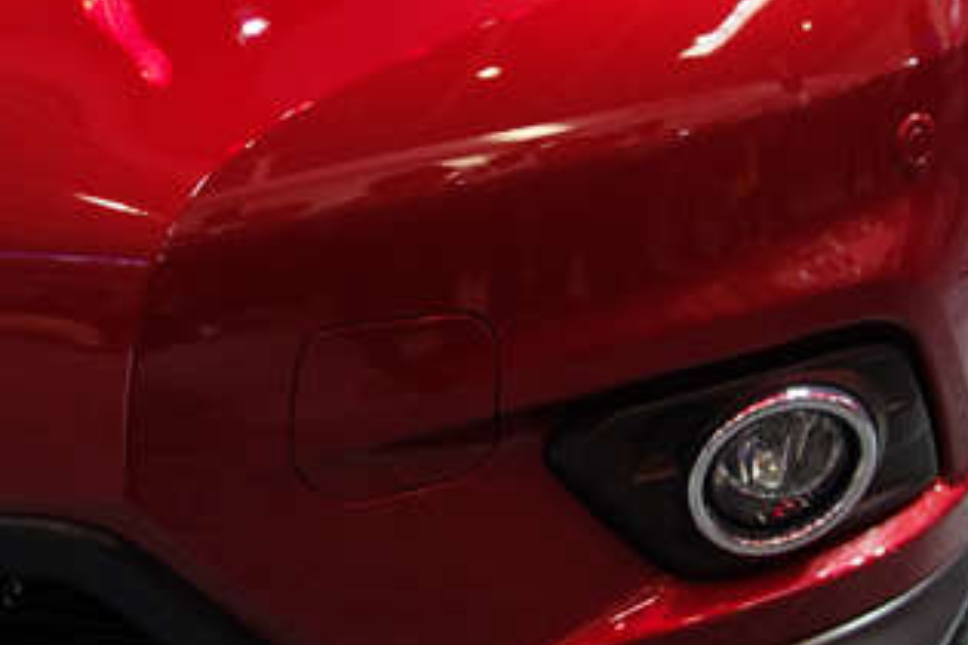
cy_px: 180
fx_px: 1909
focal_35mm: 71
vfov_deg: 19.1
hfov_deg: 28.3
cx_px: 615
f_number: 1.8
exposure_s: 1/160
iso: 320
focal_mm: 10.4
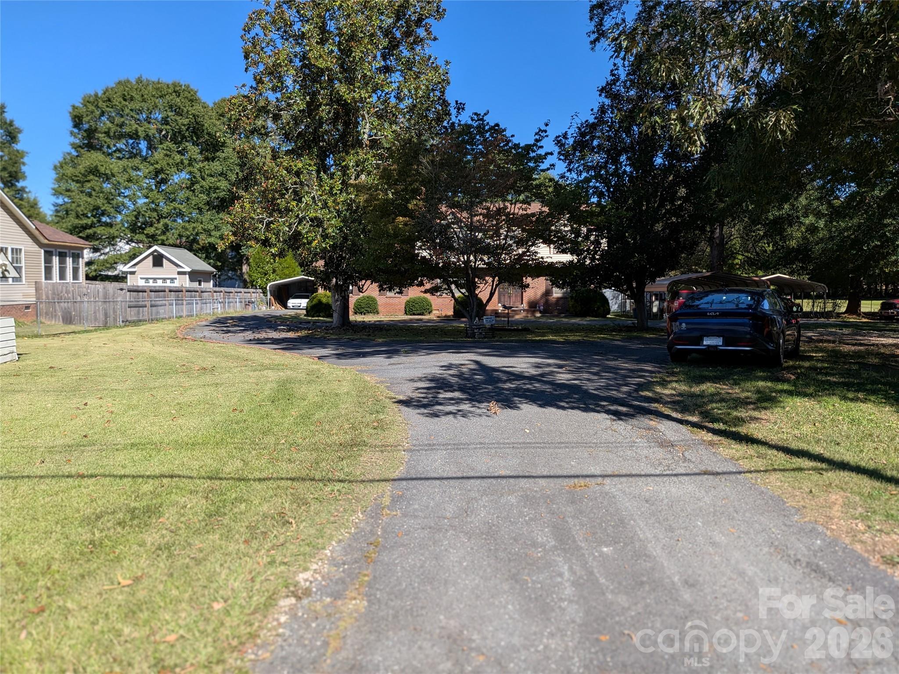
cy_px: 337
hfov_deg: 71.6
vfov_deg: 56.8
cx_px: 450
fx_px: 623
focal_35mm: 24
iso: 32
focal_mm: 4.53
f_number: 1.7
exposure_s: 1/1479
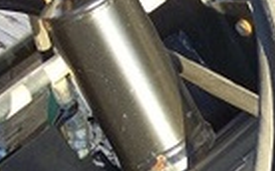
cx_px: 309
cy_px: 147
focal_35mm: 205
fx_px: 1535
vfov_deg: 6.4
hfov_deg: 10.1
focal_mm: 8.1
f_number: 2.8
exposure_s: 1/60
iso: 80
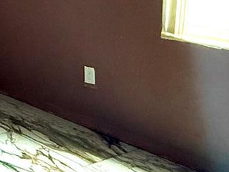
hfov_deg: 21.0
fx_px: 450
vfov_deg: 20.2
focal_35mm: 68
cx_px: -168
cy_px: -39
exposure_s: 1/60
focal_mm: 2.22
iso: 500
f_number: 2.2
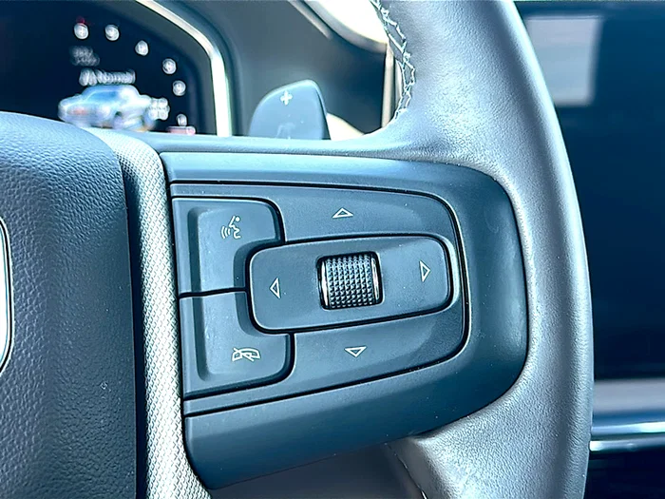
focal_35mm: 44
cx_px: 332
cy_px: 250
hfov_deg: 42.9
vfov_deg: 32.9
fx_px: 845
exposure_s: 1/70
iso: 64
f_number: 1.78
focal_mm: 6.86
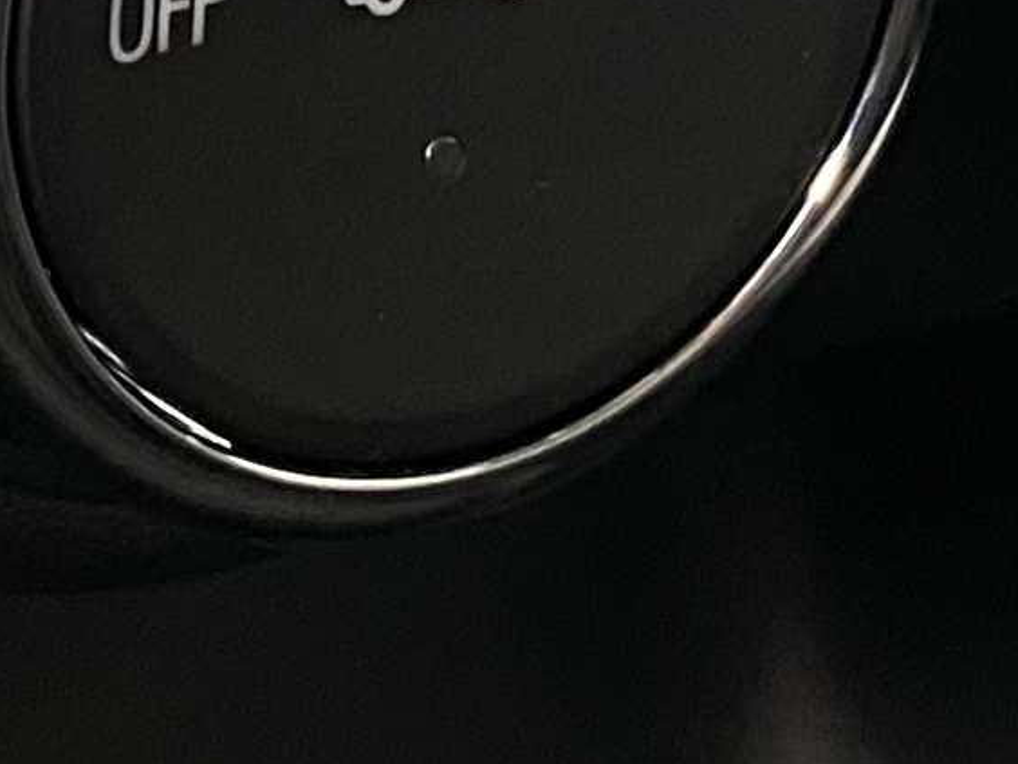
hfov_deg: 10.5
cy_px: -876
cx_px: -94
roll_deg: -2.8
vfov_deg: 7.6
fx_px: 5470
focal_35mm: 186
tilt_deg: -13.2
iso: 500
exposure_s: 1/44
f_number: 1.8
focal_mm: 4.25
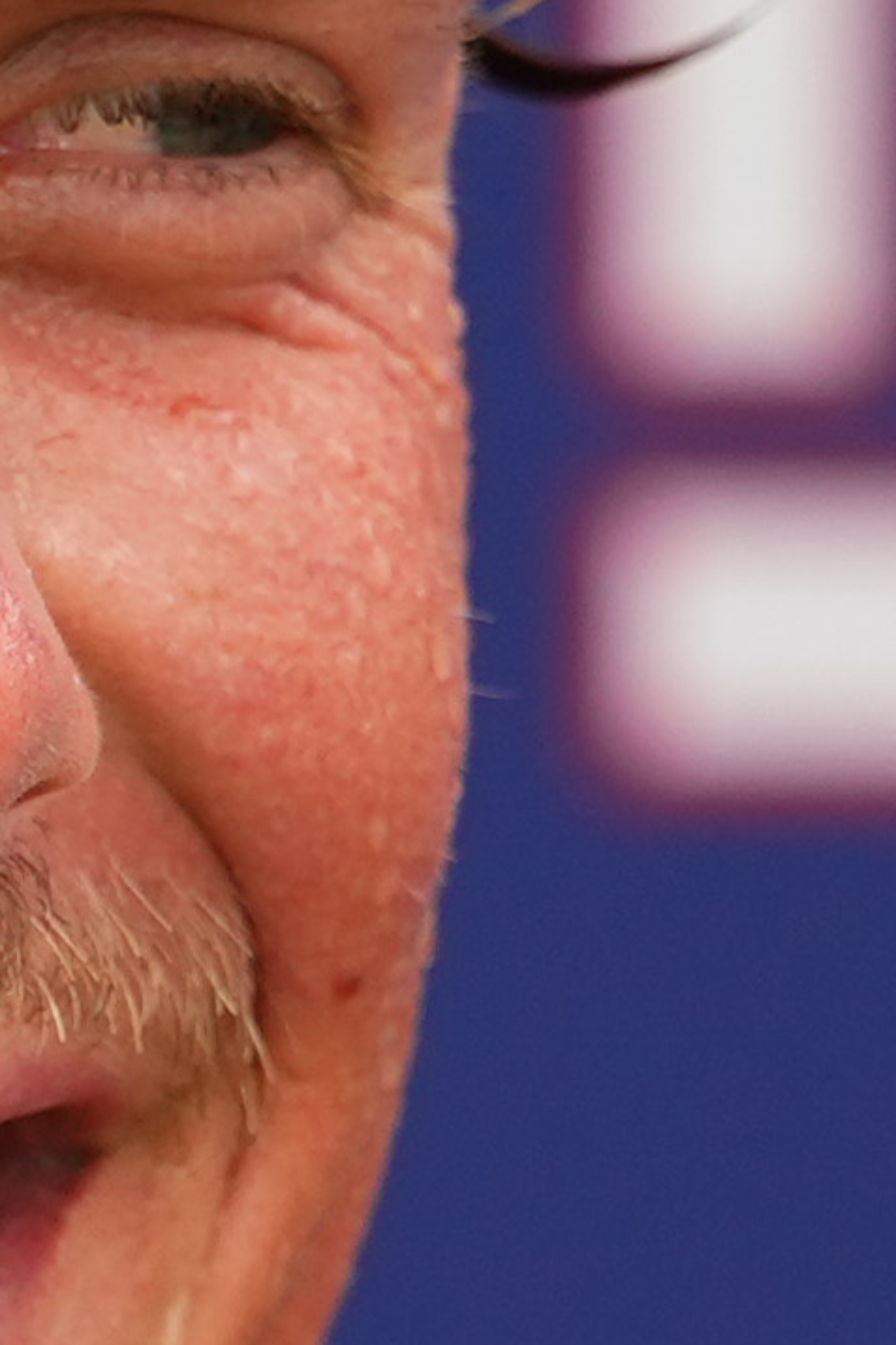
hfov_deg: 0.8
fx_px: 65845
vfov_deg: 1.2
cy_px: 1527
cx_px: -1088
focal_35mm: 1763
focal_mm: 150
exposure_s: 1/1600
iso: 250
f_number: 2
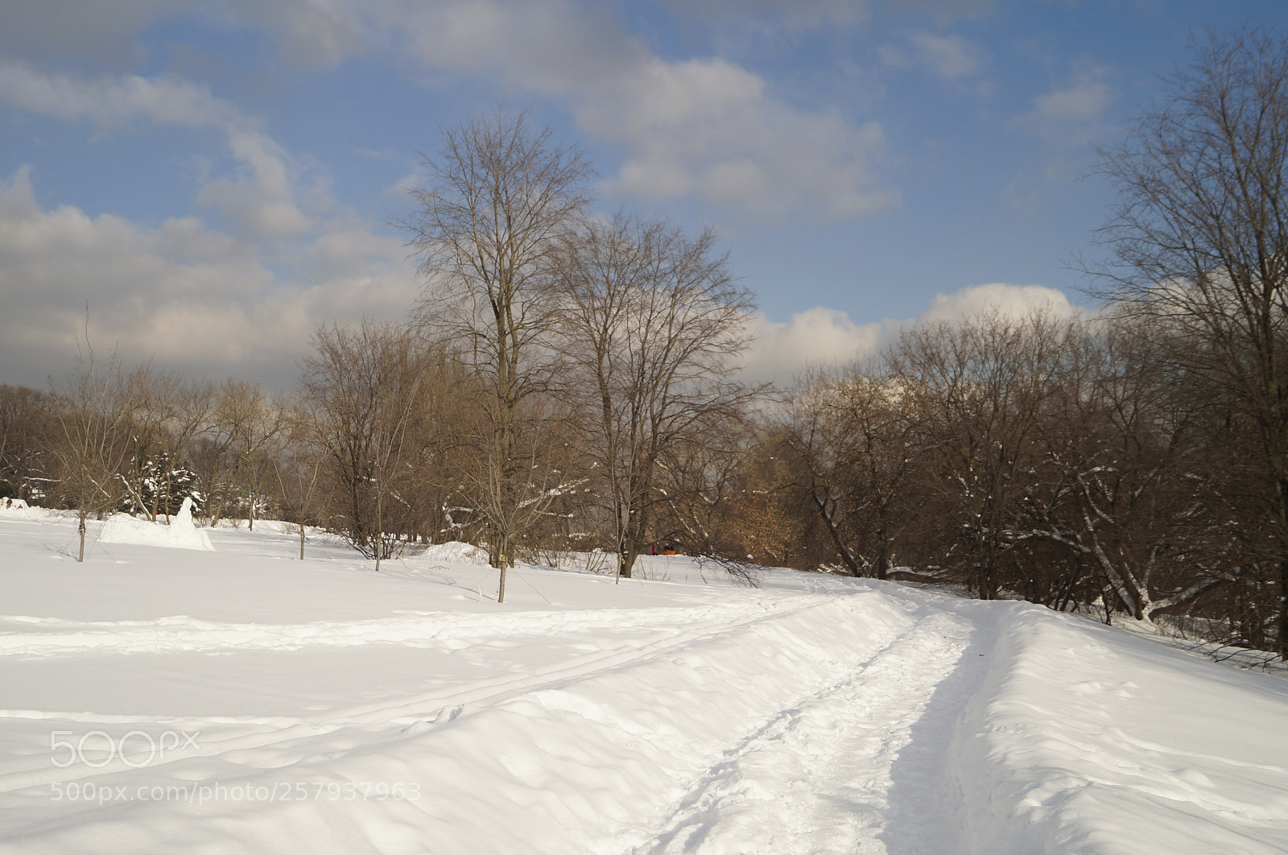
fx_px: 1286
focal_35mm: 36
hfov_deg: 53.2
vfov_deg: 36.8
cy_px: 428
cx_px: 644
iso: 100
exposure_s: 1/2000
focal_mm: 24
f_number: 4
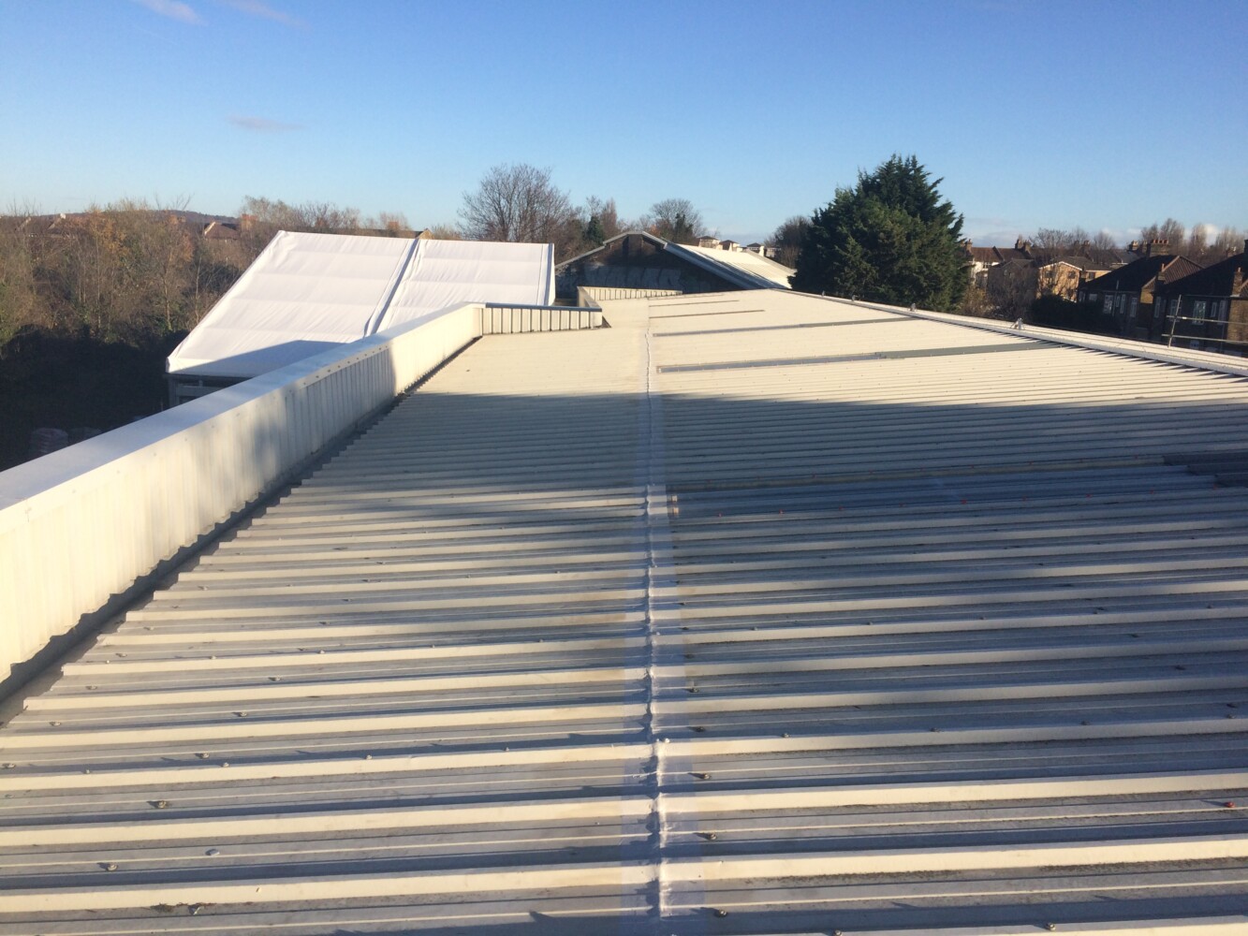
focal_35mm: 29
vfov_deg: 48.2
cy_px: 468
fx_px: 1046
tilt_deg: -10.2
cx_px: 624
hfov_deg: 61.7
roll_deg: -1.1
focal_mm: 4.15
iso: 32
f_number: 2.2
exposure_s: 1/1786
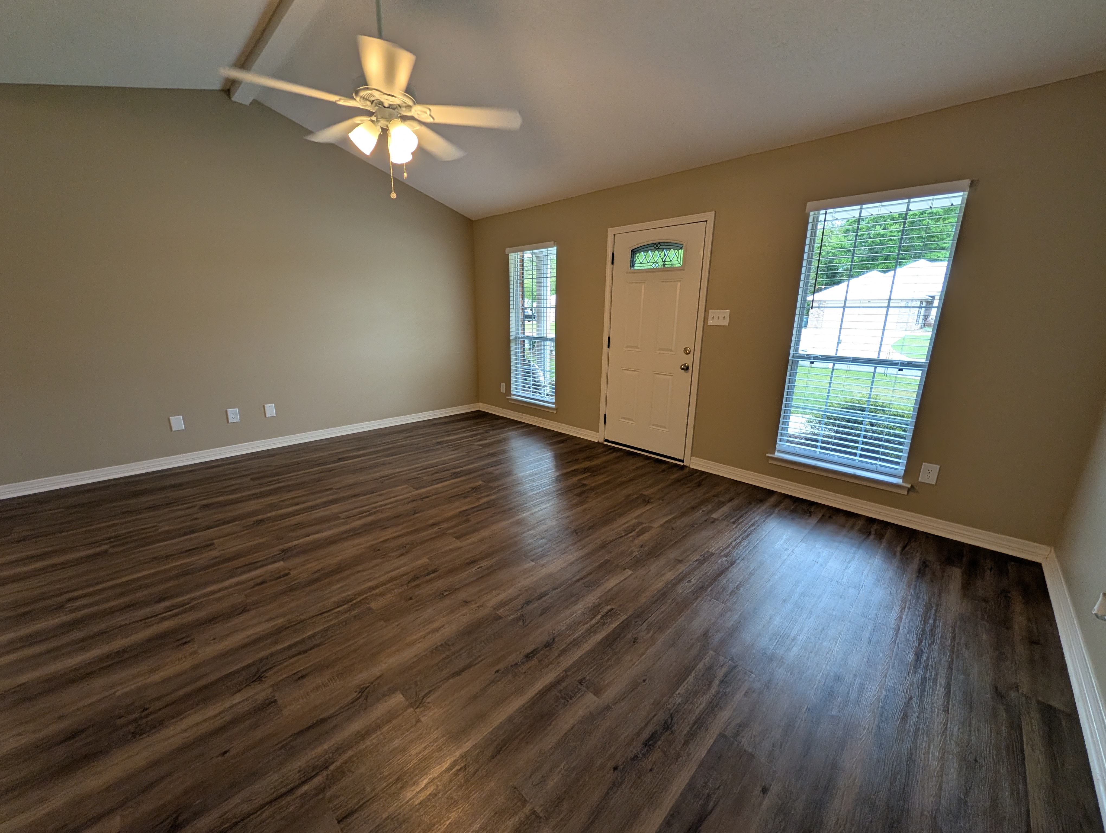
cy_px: 416
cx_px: 553
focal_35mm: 12
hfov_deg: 110.5
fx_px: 384
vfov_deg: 94.6
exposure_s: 1/120
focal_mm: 2.02
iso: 66
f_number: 1.7
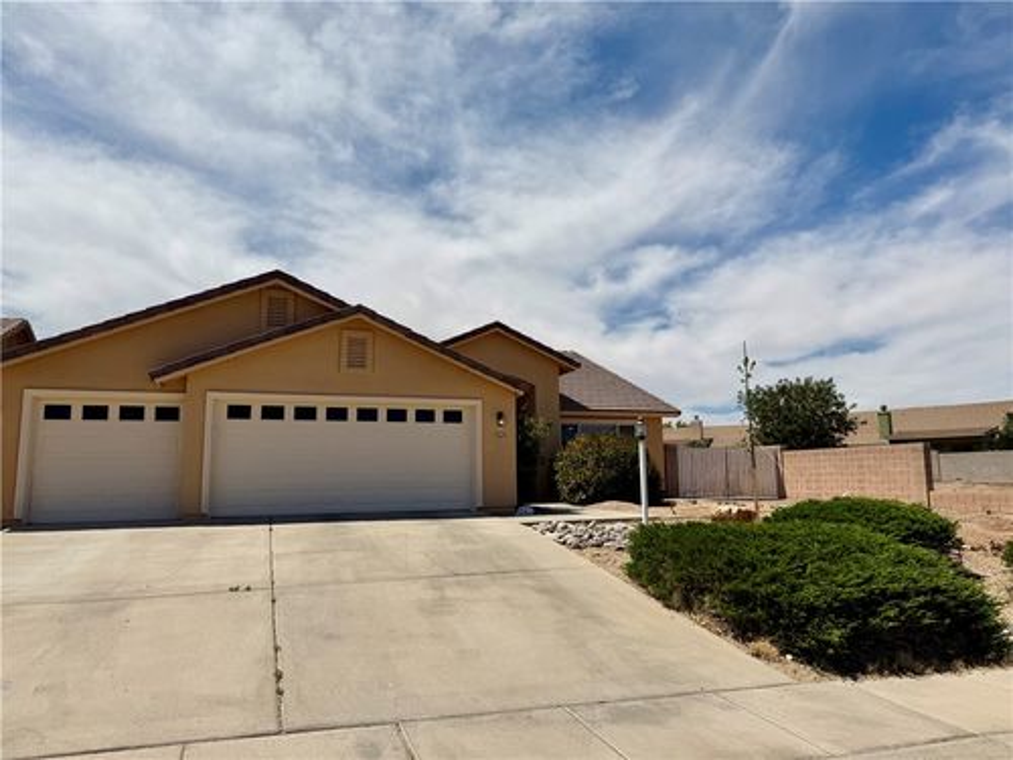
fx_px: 702
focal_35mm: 24
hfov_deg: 71.6
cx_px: 506
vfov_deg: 56.8
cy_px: 380
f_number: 1.78
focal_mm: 6.76
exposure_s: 1/11905
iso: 80
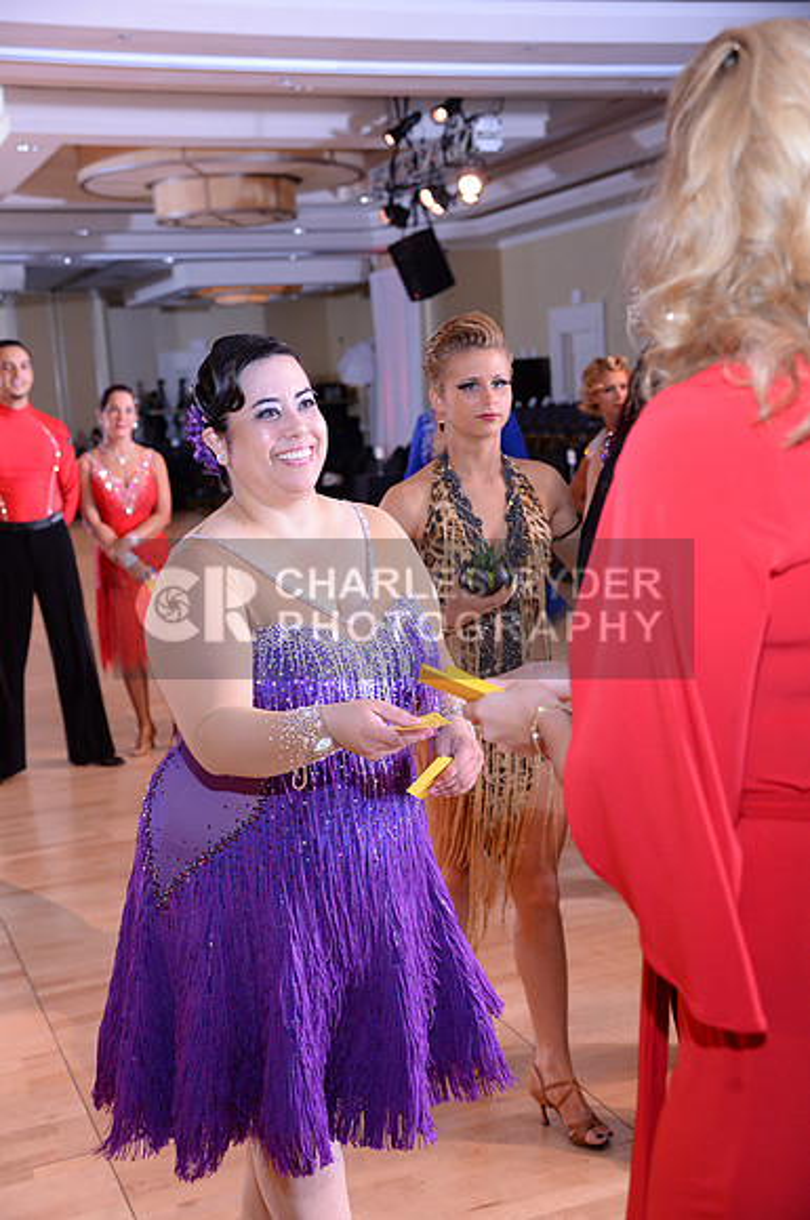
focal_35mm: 46
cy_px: 610
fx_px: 1557
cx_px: 405
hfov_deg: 29.2
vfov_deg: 42.8
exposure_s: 1/250
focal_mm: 46
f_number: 4.5
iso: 1250
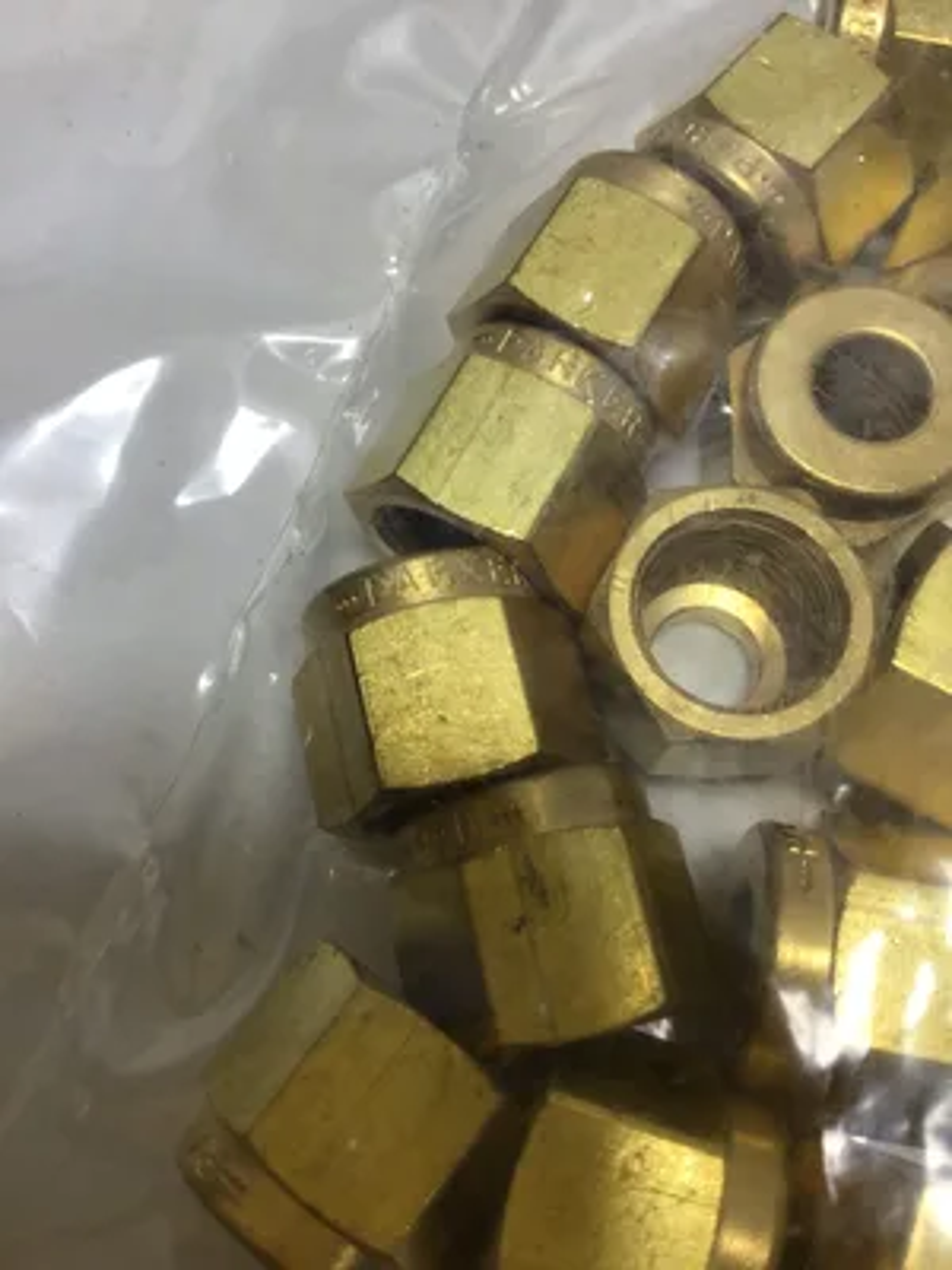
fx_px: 1137
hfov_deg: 45.4
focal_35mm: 31
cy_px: 635
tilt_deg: -72.4
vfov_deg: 58.4
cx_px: 476
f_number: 2.4
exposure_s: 1/129
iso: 25
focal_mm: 3.3
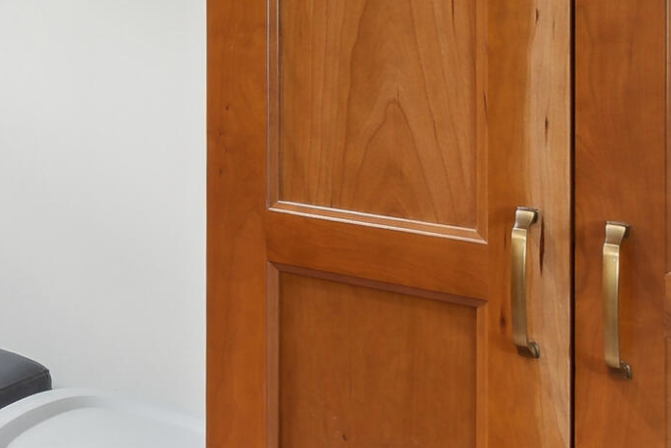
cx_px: -463
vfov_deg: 18.5
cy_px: -81
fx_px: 1305
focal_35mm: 70
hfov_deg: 21.5
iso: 320
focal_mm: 16
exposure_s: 1/8
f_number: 7.1
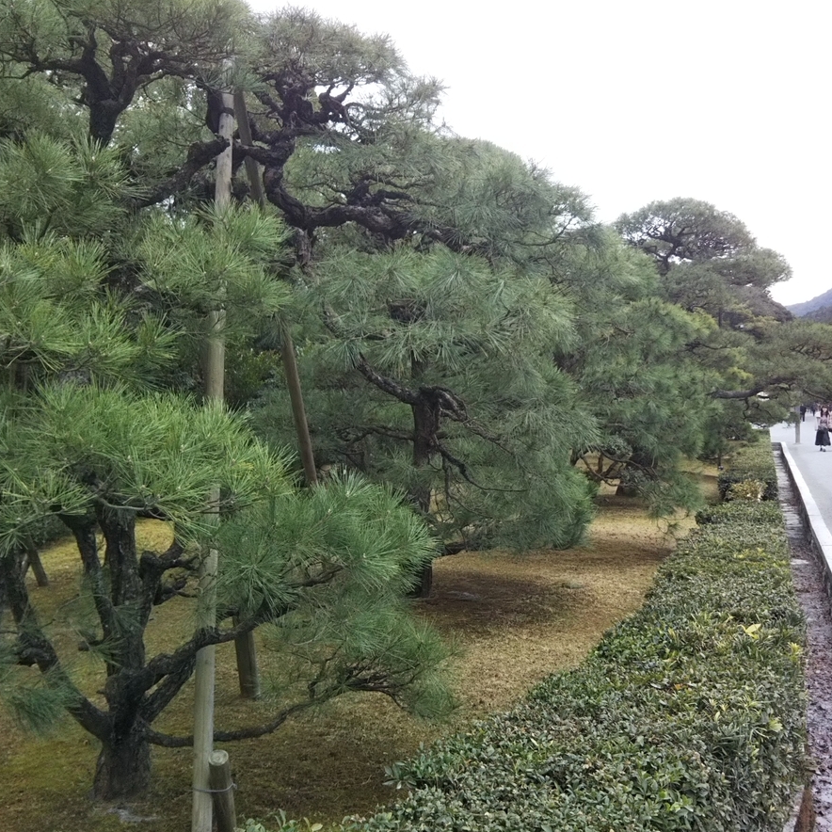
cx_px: 430
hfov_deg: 46.0
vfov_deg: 46.0
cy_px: 415
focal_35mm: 36
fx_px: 979
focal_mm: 4
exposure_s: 1/120
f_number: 2.2
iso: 50
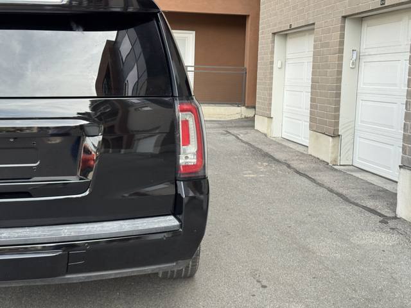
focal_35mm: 48
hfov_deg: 39.7
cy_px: 154
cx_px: 206
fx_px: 570
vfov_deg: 30.3
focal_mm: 6.76
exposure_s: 1/374
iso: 64
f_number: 1.78
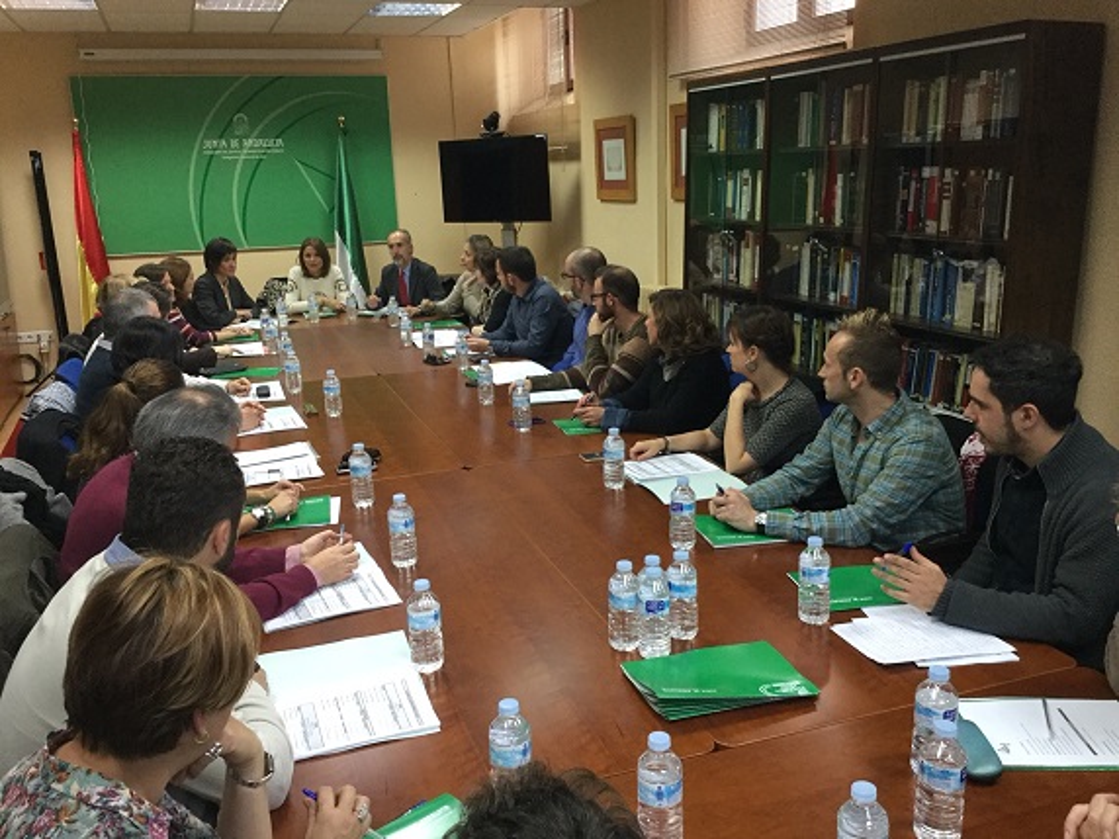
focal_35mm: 31
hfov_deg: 58.4
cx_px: 560
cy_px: 420
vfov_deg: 45.4
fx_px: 1002
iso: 125
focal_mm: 3.3
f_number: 2.4
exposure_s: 1/33
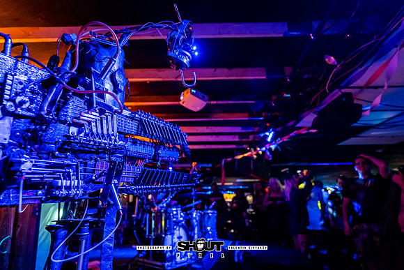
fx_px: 224
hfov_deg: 84.0
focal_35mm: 20
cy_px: 135
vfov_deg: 62.0
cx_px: 202
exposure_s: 1/200
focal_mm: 20
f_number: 2.8
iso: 2500
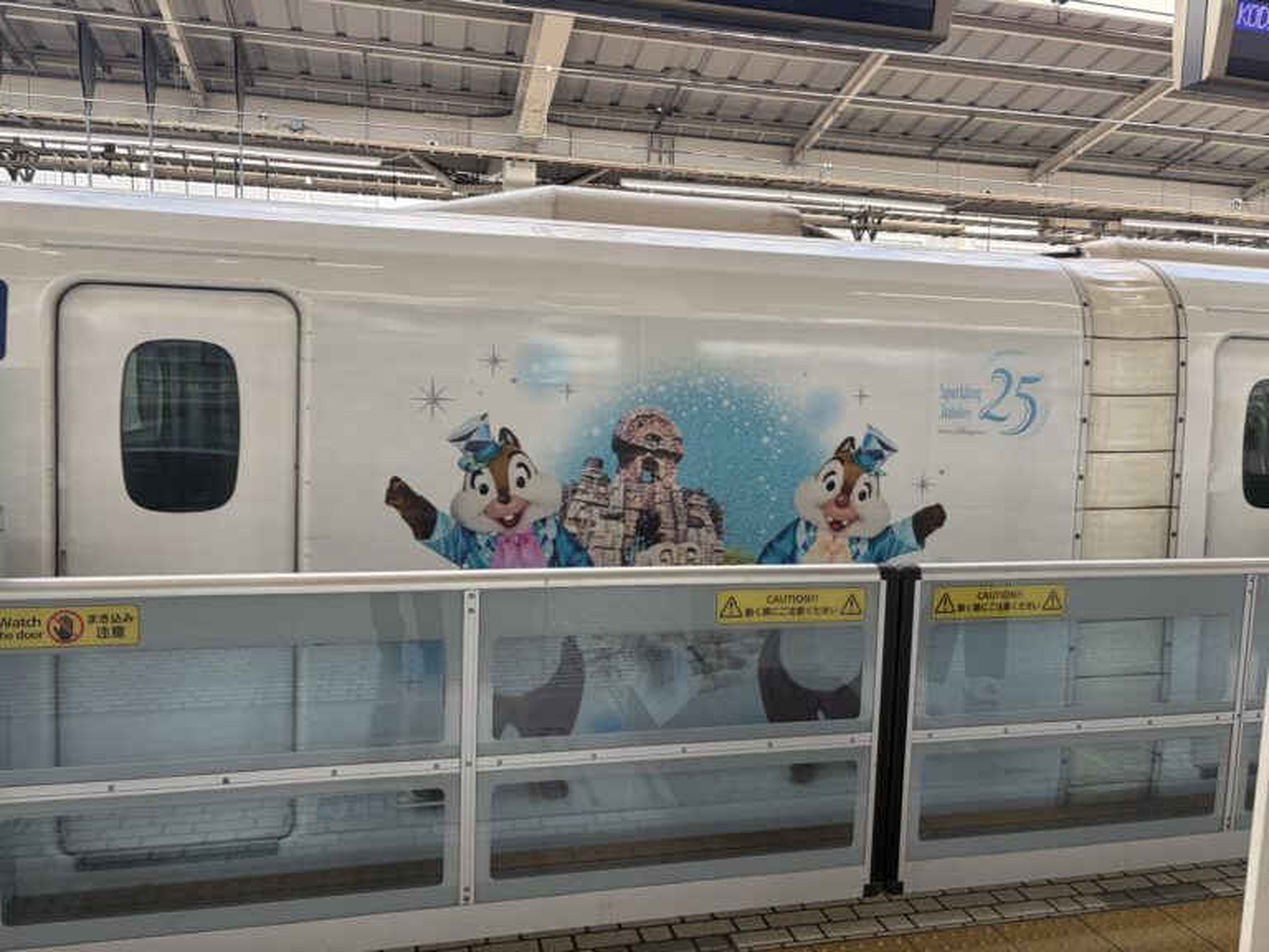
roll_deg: -1.0
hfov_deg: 67.3
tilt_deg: -5.4
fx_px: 953
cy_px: 476
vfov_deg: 53.1
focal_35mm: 26
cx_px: 634
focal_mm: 5.96
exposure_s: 1/345
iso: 50
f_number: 1.6
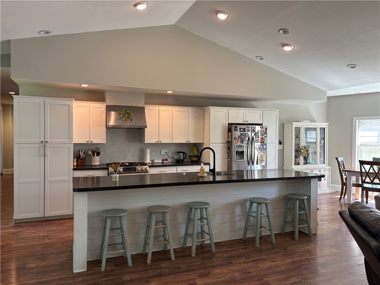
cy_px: 142
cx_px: 190
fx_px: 285
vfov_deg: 53.1
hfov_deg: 67.3
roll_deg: +0.3
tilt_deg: -1.1
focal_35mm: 26
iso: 64
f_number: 1.6
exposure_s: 1/60
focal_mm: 5.96
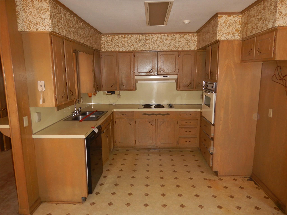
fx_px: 199
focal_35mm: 24
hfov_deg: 71.6
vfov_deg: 56.8
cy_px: 108
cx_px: 144
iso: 220
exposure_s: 1/30
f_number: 2.8
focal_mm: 4.3
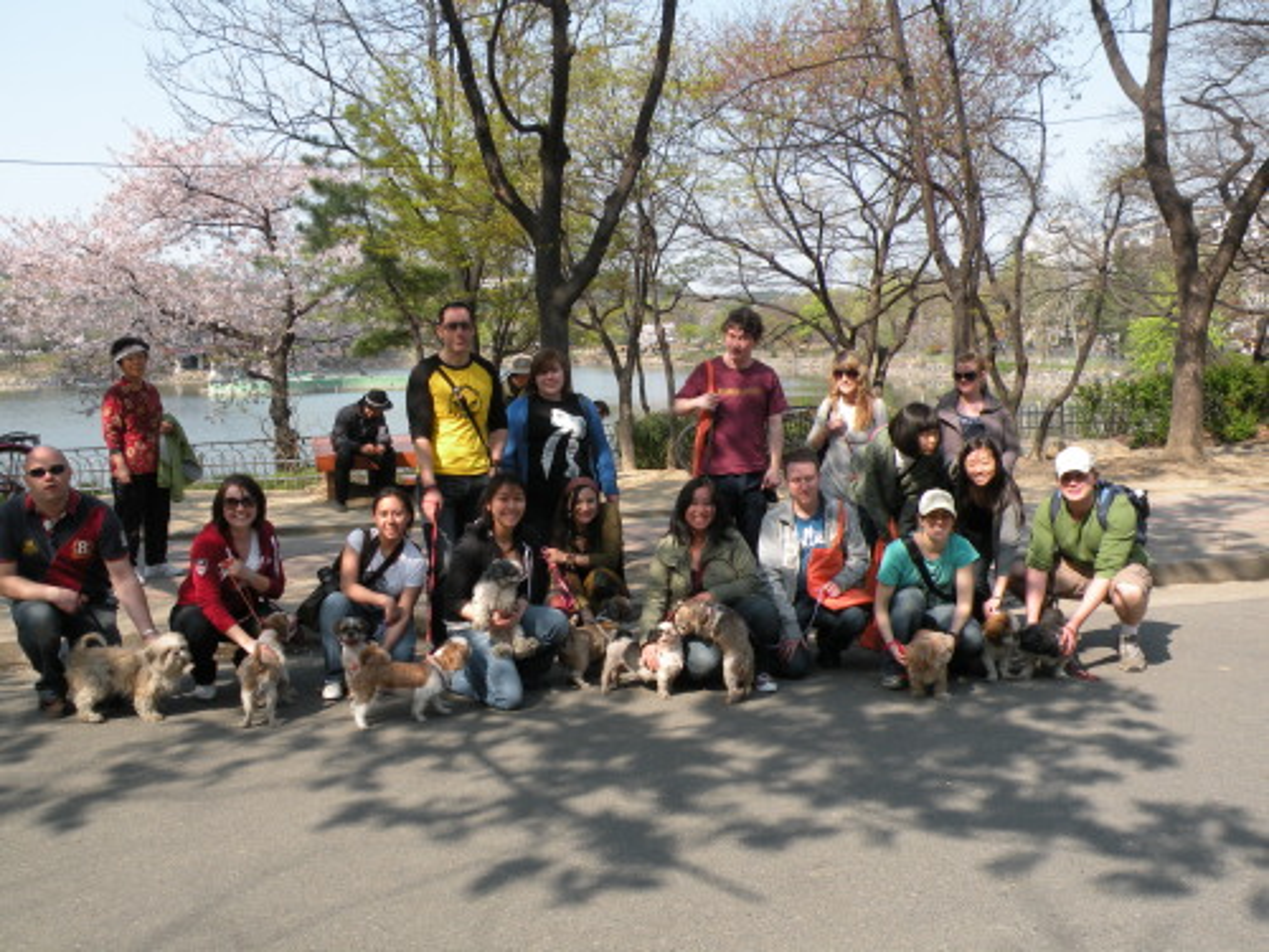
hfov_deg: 55.4
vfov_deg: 42.9
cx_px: 634
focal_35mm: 33
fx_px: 1210
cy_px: 476
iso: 64
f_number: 5.6
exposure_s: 1/170
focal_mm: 5.8
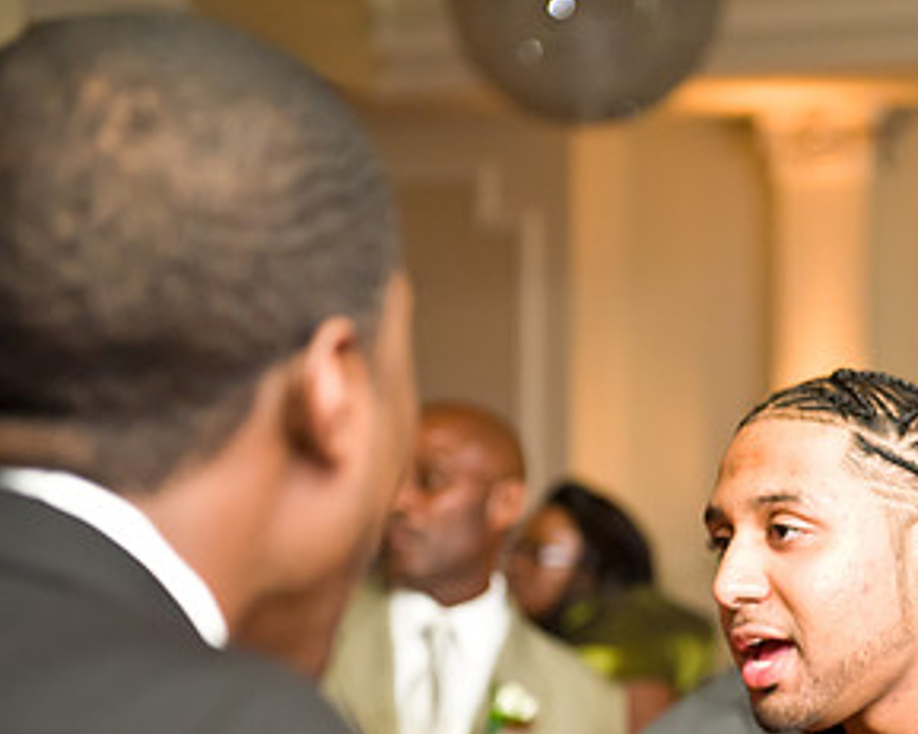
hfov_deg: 14.4
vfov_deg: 11.7
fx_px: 3585
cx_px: 896
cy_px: 553
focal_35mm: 132
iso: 3200
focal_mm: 70
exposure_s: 1/125
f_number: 3.2
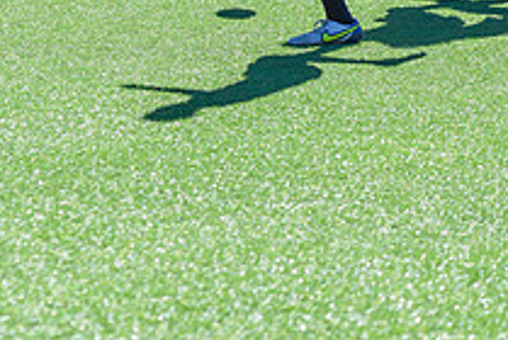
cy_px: -128
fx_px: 6062
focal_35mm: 429
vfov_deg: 3.2
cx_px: 316
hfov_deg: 4.8
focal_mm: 150
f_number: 7.1
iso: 800
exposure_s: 1/2000
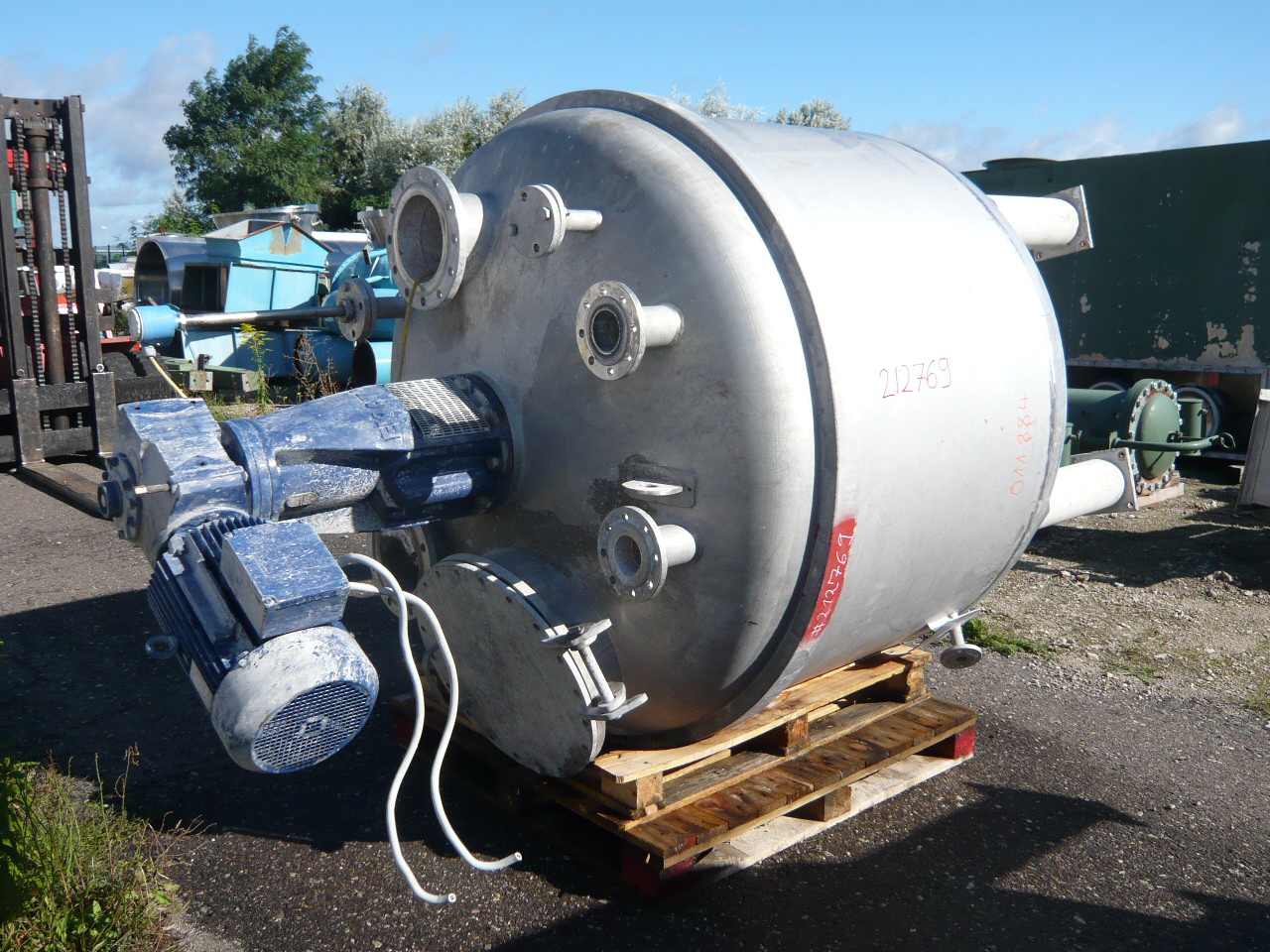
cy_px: 476
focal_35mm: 30
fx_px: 1101
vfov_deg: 46.8
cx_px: 635
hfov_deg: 60.0
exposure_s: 1/160
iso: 100
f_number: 8
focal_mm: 4.6
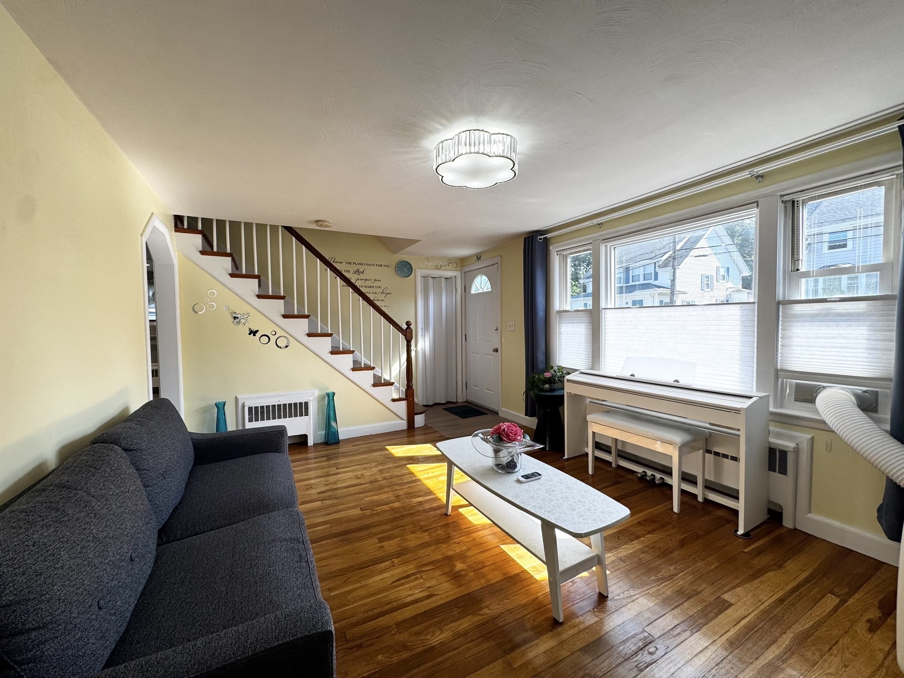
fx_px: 366
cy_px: 339
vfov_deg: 85.7
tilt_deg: -2.9
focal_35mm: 14
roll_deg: +1.0
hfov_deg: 102.1
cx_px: 452
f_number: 2.2
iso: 40
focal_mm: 2.22
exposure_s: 1/187
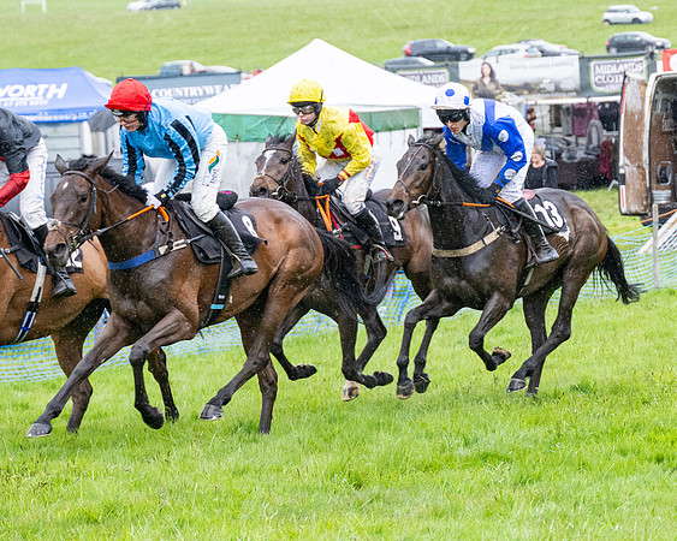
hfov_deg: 10.3
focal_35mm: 188
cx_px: 355
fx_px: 3761
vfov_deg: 8.2
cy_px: 237
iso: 1000
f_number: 4
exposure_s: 1/1000
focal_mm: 98
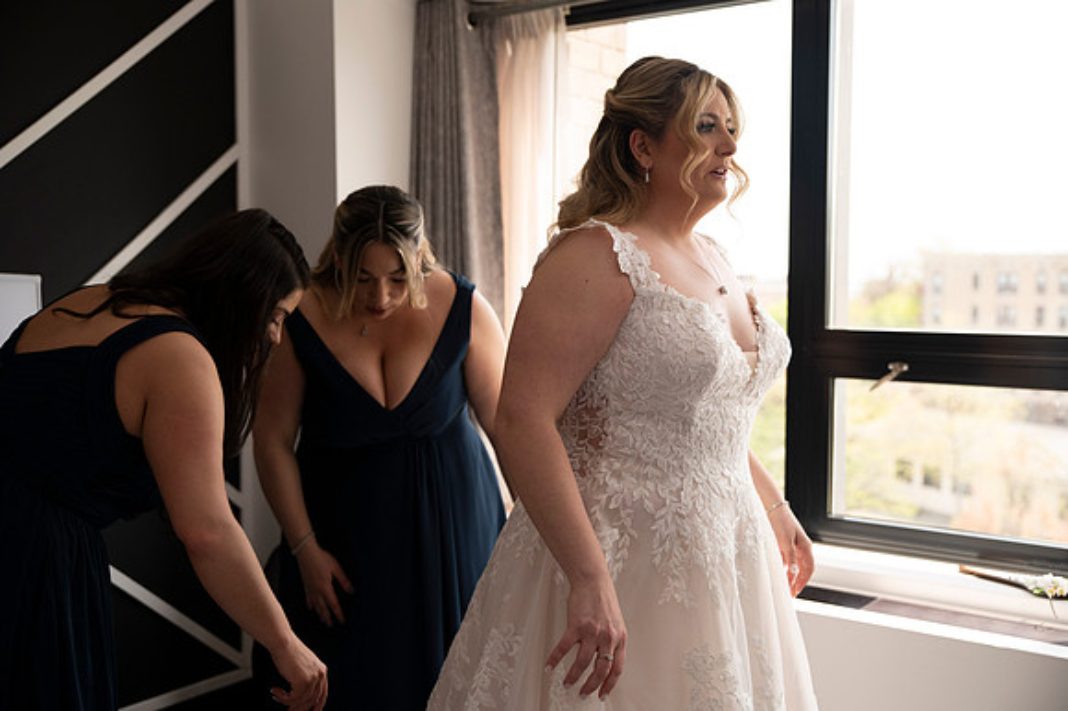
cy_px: 356
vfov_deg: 31.9
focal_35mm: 42
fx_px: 1245
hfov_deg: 46.4
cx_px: 534
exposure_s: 1/1600
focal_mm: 42
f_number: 2.8
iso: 1600
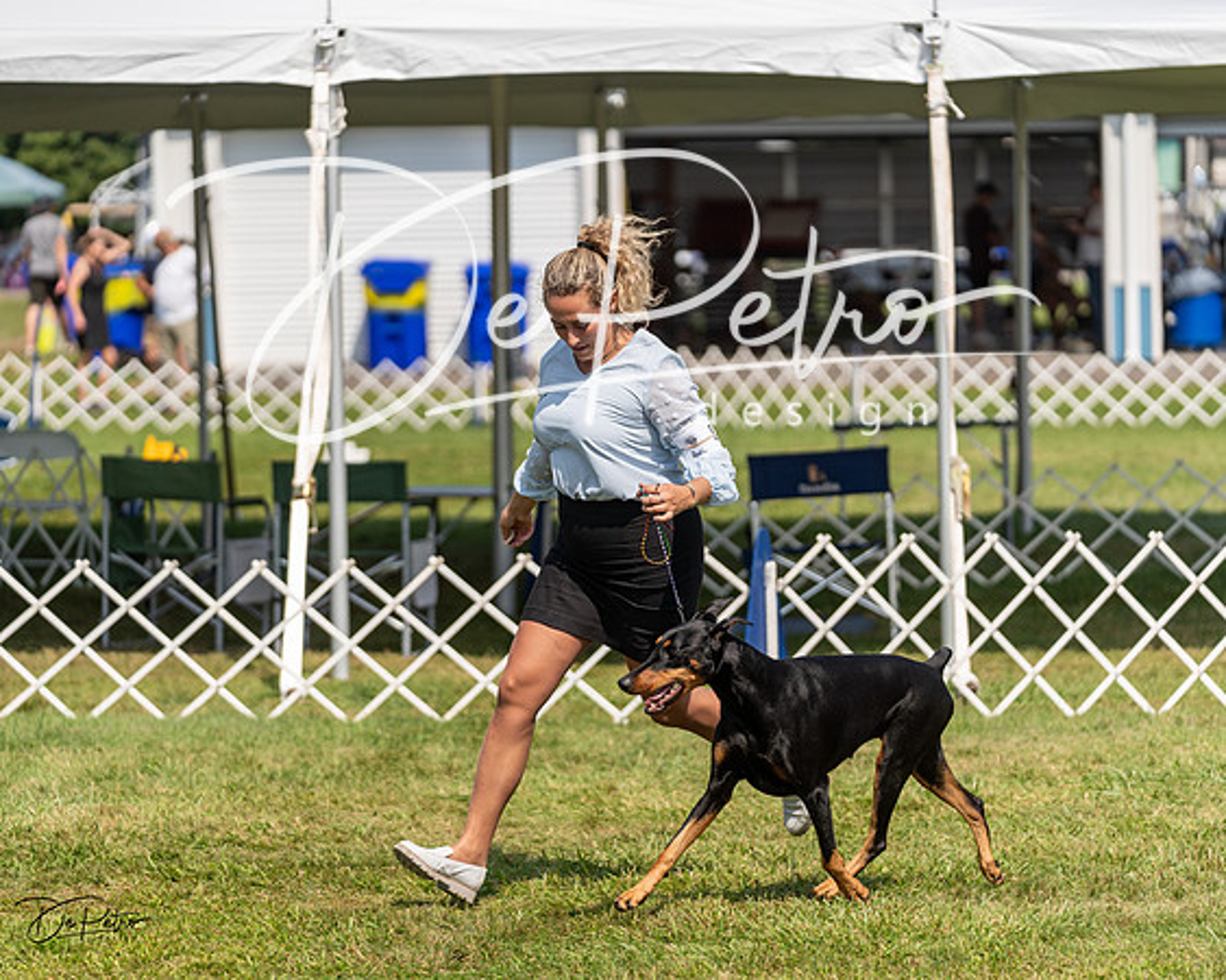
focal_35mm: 146
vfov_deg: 10.5
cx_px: 613
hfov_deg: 13.2
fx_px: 5310
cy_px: 490
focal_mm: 130
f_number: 2.8
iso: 200
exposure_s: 1/3200
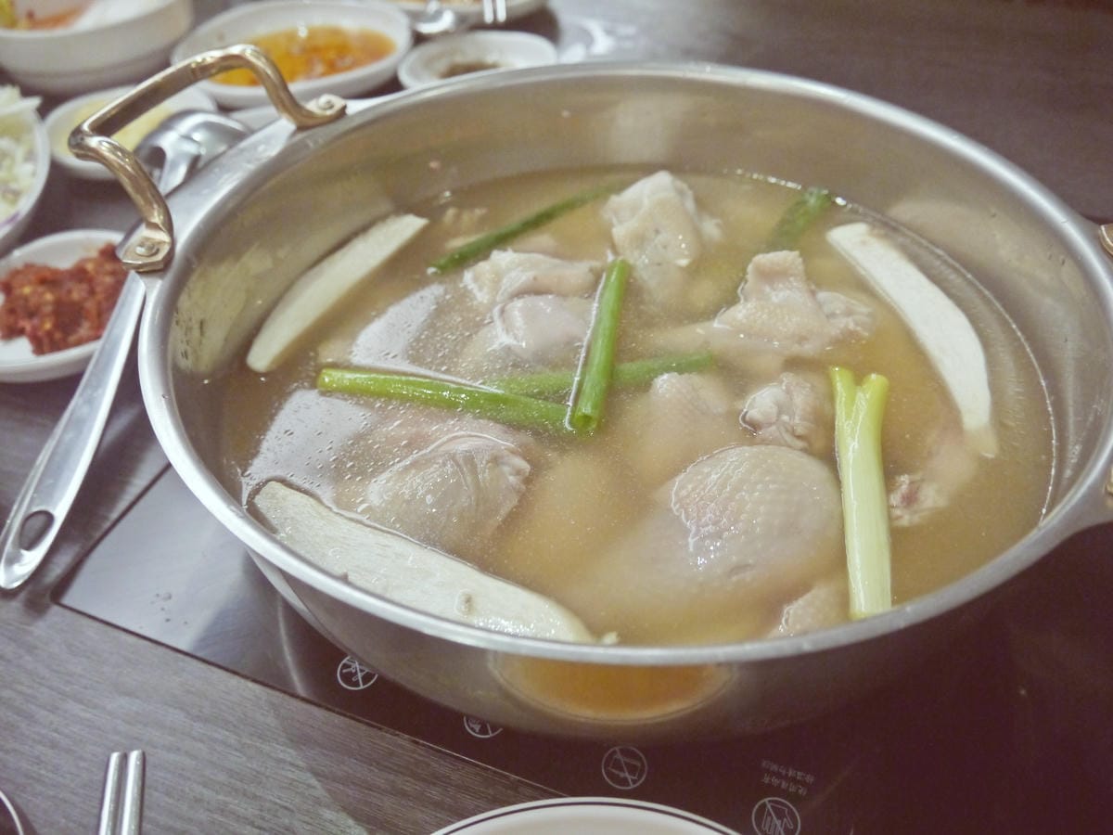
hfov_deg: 63.4
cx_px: 556
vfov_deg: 49.7
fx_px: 900
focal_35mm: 28
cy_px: 418
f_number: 3.5
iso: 1250
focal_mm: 14
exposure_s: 1/60
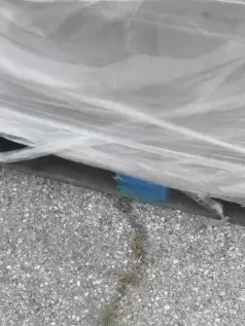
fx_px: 707
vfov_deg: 22.5
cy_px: -126
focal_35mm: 75
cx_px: 132
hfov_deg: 19.6
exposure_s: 1/2000
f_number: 18
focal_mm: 18
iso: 6400
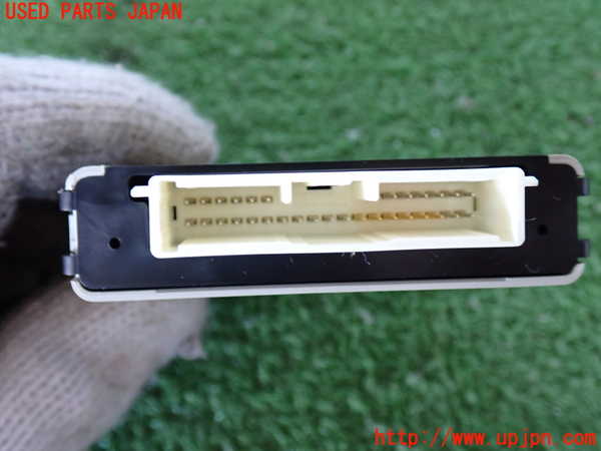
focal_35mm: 38
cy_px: 226
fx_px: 660
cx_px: 300
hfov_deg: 49.0
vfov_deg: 37.7
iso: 500
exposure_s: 1/40
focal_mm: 6.83
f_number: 2.7
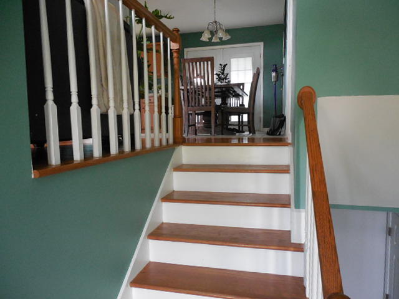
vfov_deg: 54.9
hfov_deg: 69.4
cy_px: 150
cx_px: 200
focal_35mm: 25
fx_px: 288
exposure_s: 1/50
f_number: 3.3
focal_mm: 4.5
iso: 800
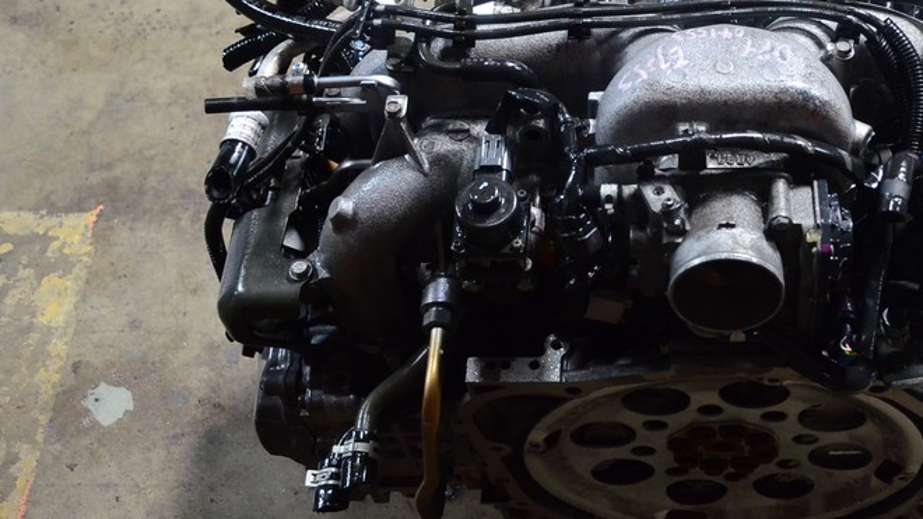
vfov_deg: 21.0
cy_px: 197
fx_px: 1395
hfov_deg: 35.8
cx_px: 689
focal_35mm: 57
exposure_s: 1/60
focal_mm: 24
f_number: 4
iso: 2500
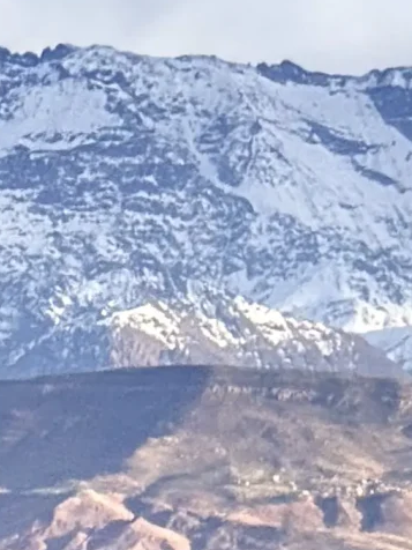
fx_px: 10236
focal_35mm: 645
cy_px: 1140
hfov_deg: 2.3
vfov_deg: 3.1
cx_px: -662
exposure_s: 1/486
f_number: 2.8
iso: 64
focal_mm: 15.66
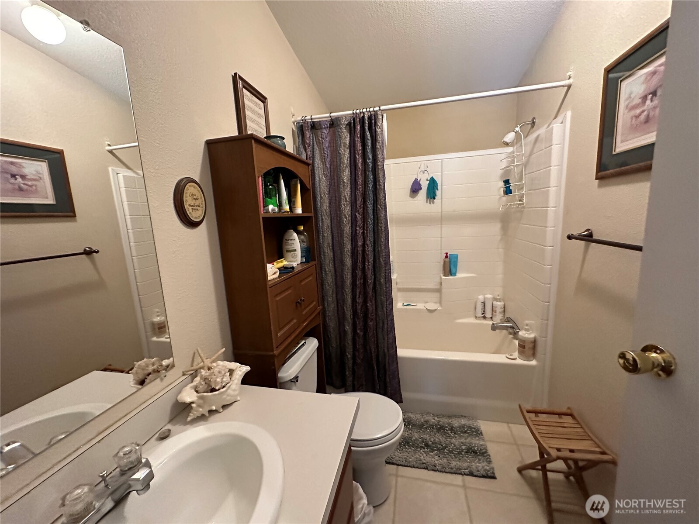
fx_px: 283
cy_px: 262
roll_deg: +2.4
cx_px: 350
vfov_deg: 85.7
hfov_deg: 102.1
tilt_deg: -8.9
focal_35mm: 14
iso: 1000
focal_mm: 2.22
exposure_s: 1/60
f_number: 2.2
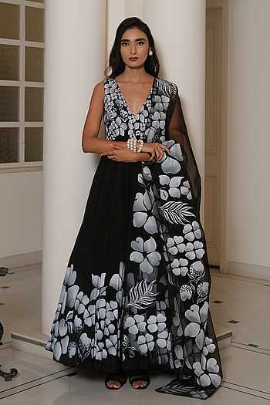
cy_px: 202
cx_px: 135
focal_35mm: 39
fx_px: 439
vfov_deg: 49.6
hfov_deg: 34.2
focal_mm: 26
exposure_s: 1/56
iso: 800
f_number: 4
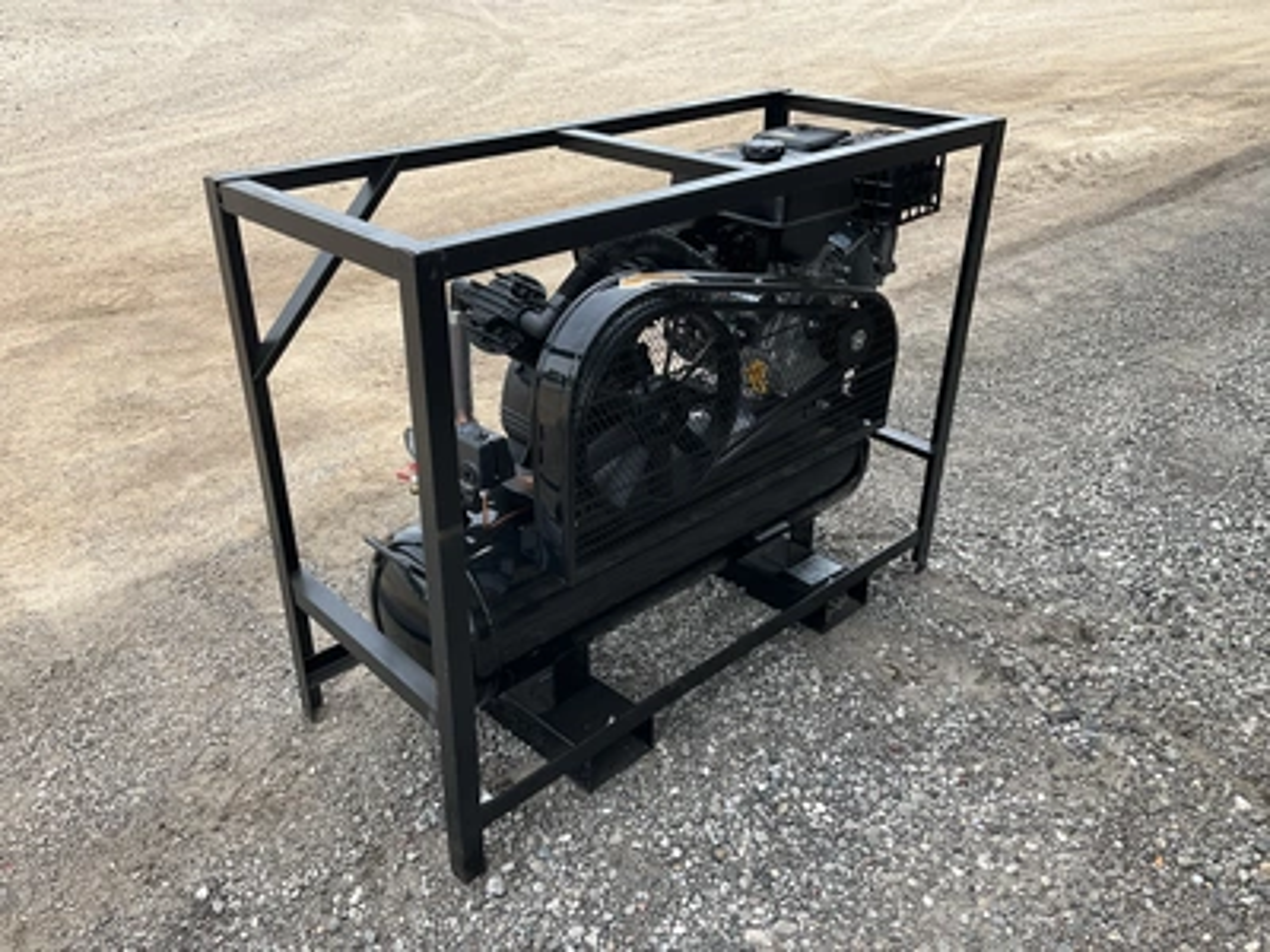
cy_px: 476
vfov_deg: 48.2
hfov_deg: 61.7
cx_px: 635
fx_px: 1064
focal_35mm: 29
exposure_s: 1/657
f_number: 1.8
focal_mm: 3
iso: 25
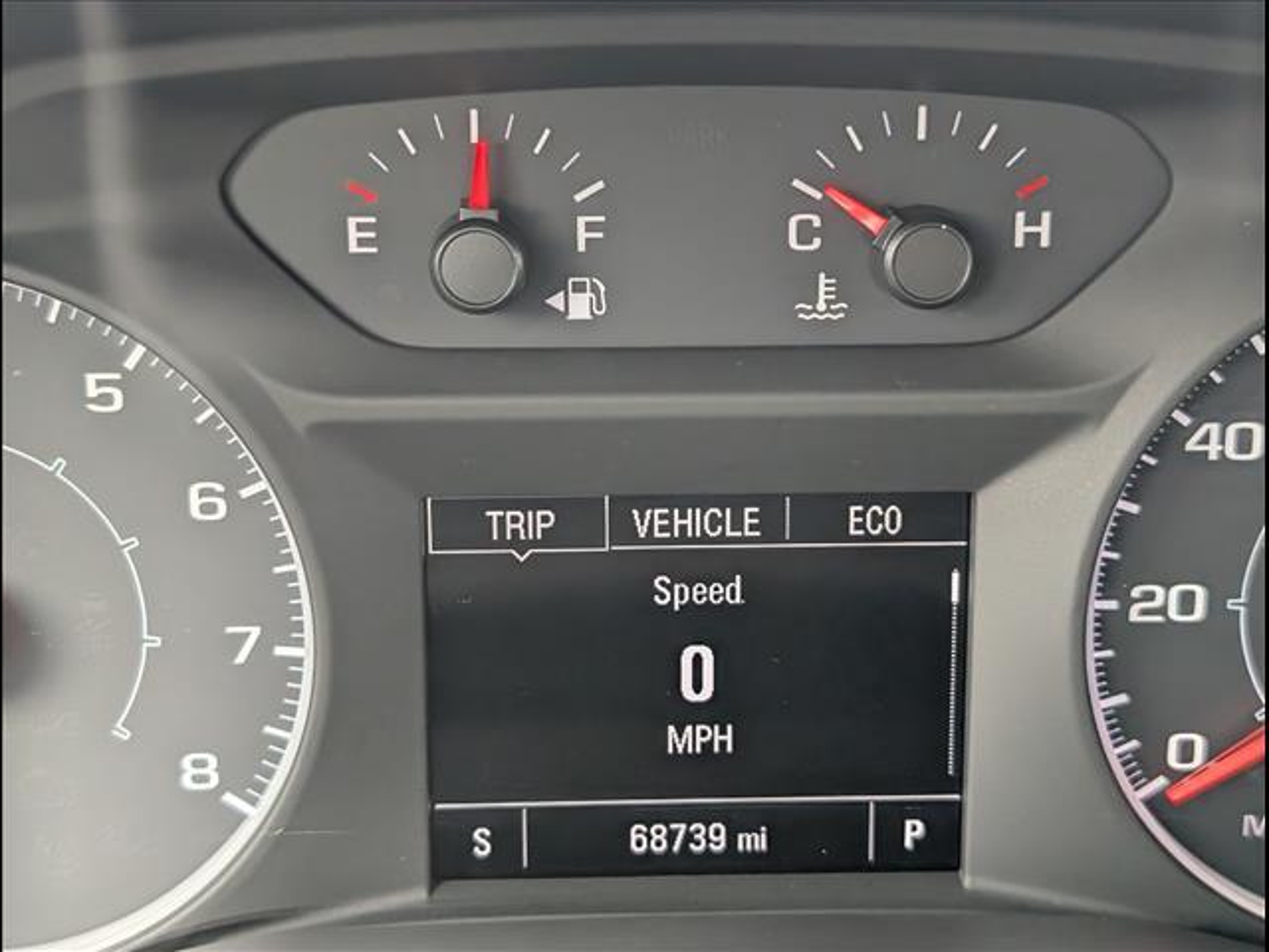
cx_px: 634
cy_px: 476
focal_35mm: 49
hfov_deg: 38.9
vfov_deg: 29.7
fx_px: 1796
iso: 541
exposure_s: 1/526
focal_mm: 6.9
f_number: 1.68
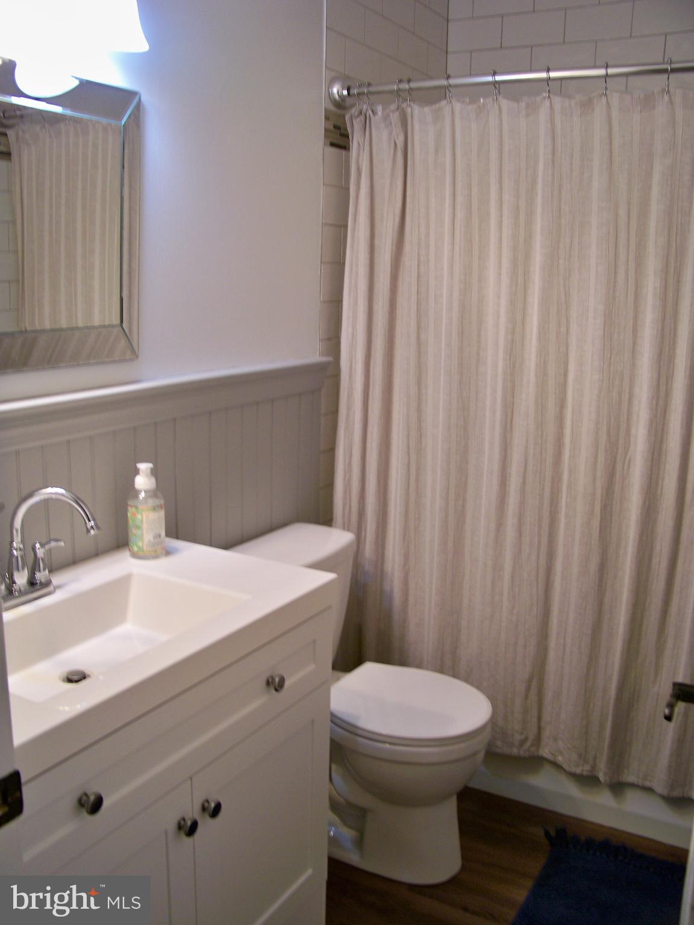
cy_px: 462
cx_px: 347
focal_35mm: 33
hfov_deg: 42.9
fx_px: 882
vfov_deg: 55.4
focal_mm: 5.85
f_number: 2.8
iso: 80
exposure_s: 1/30
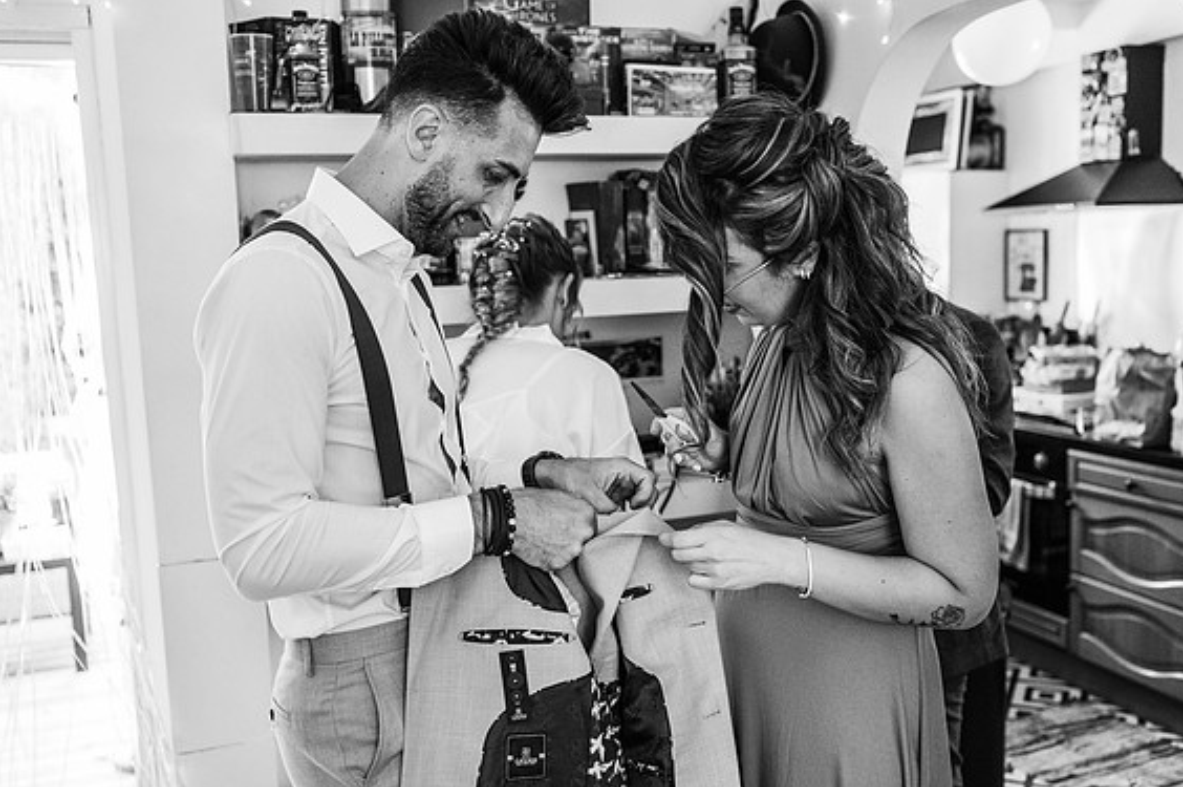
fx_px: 1182
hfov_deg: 53.2
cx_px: 594
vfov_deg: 36.8
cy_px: 386
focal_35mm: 36
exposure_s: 1/200
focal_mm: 35
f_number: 2.8
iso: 2000
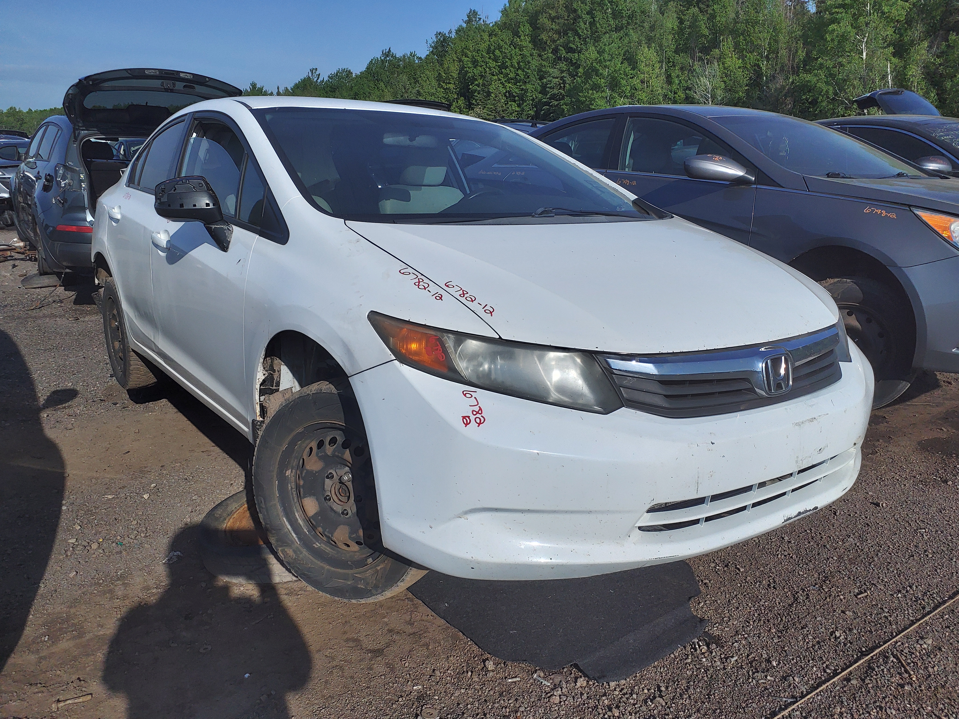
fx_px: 720
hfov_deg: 67.3
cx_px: 480
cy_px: 360
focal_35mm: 26
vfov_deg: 53.1
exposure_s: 1/2200
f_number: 1.9
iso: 40
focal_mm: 3.58
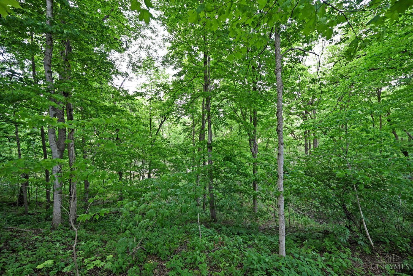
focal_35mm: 14
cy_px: 138
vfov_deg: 81.2
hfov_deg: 104.3
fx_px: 161
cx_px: 206
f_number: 4
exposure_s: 1/250
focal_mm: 14
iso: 320
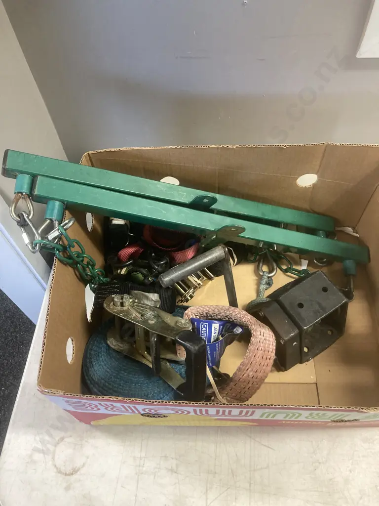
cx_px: 190
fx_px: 409
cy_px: 253
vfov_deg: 63.4
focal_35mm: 28
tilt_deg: -57.1
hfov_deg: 49.7
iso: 200
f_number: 1.8
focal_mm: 3.99
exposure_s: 1/50
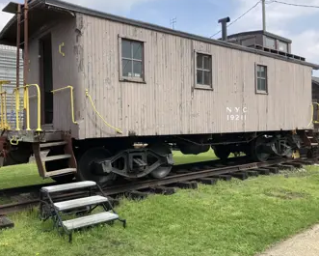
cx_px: 142
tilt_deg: +1.2
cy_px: 117
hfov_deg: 54.1
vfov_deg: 44.5
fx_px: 312
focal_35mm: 33
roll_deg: +0.0
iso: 20
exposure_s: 1/1215
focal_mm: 3.99
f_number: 1.8
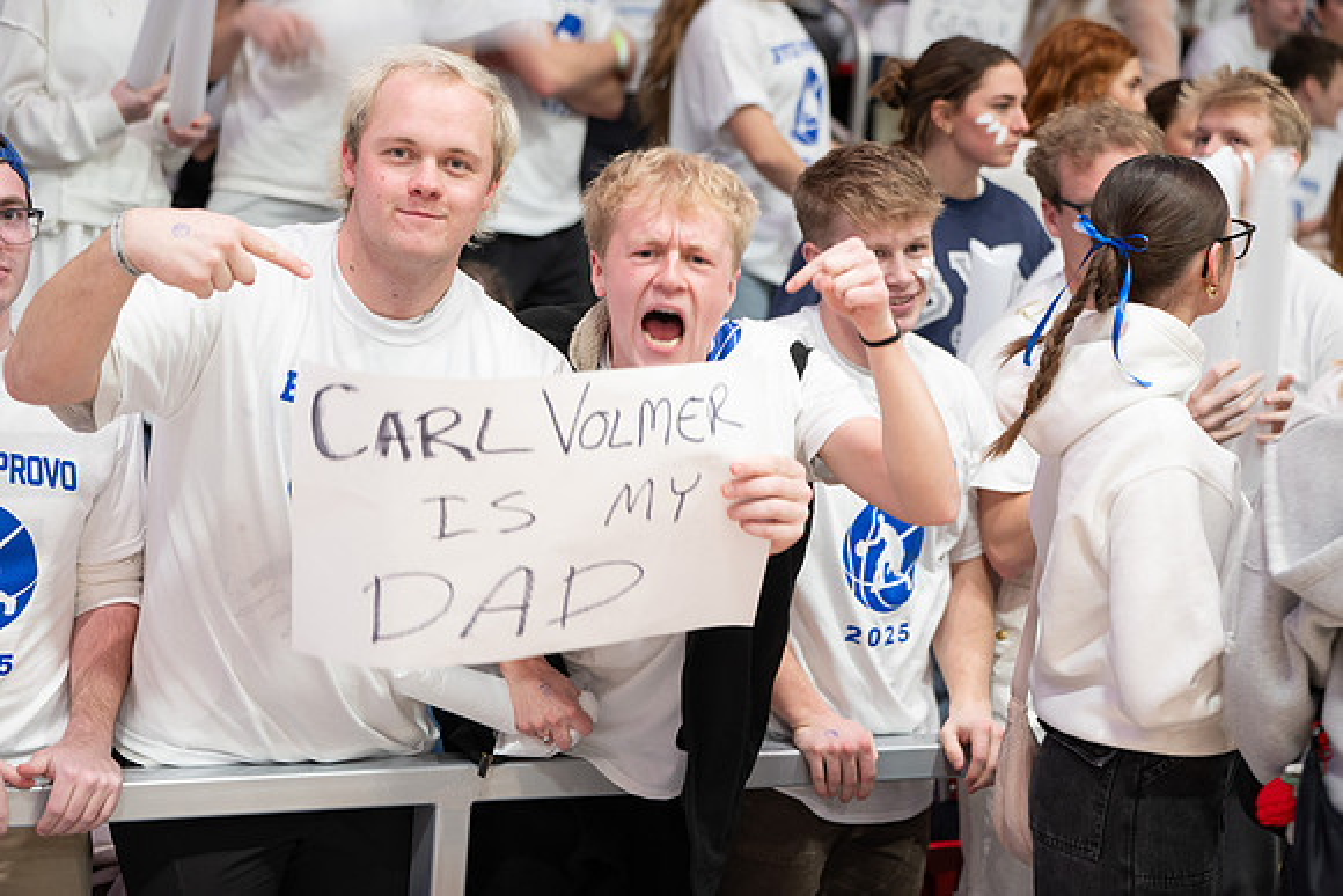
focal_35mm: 75
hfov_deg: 27.0
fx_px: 2798
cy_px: 448
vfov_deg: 18.2
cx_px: 672
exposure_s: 1/20
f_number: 2.8
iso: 500
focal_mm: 75
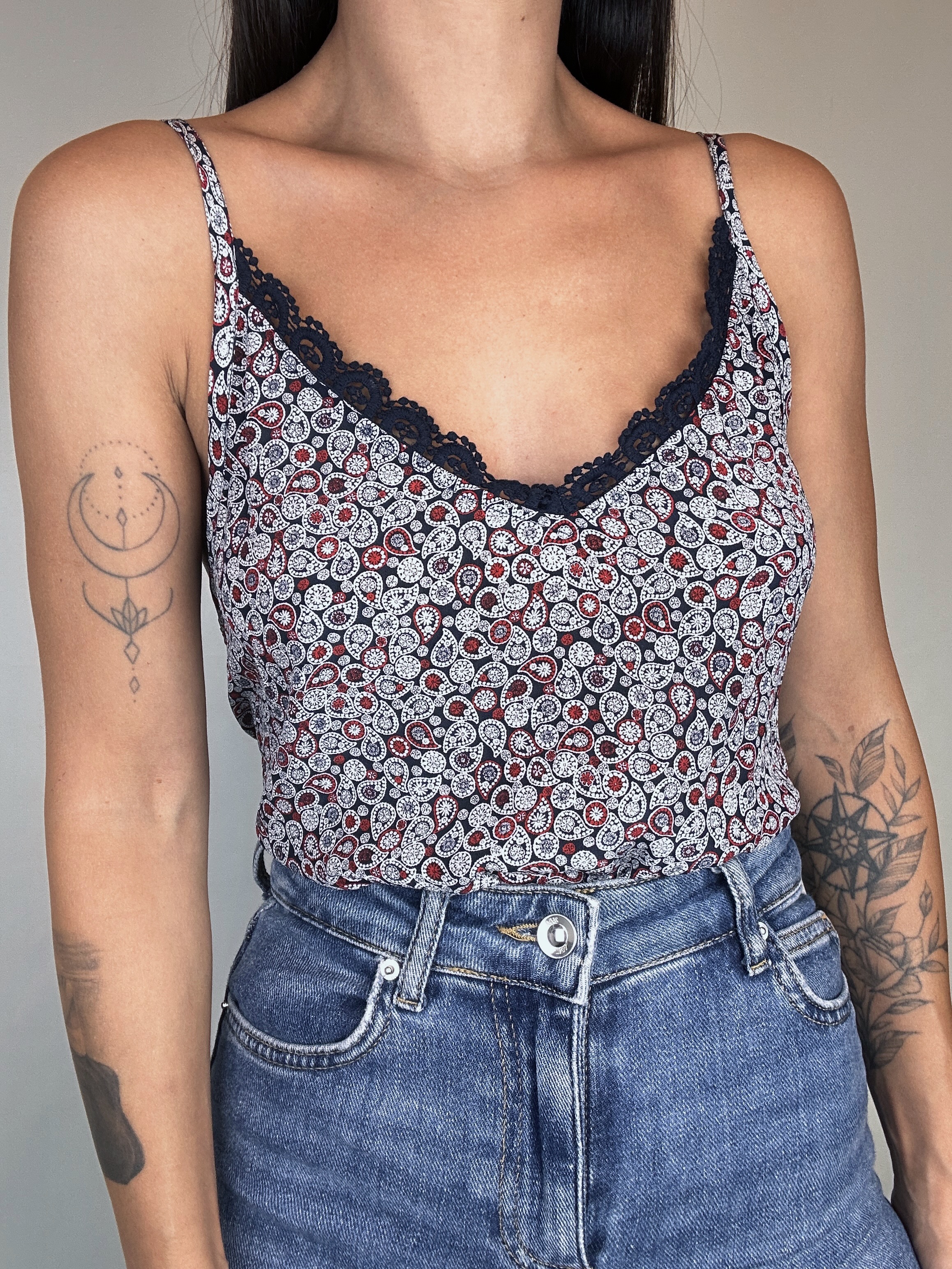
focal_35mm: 30
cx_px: 476
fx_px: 1100
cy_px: 634
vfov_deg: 60.0
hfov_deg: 46.8
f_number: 1.9
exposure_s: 1/100
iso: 50
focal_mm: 2.69
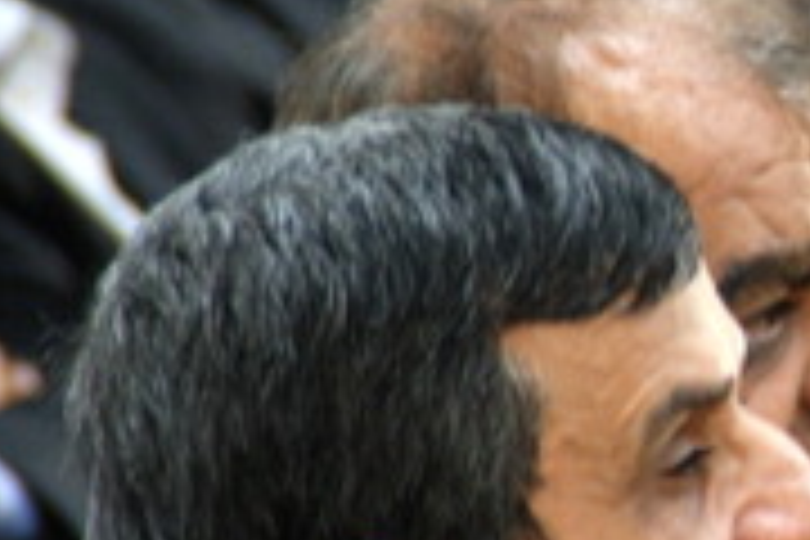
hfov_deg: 1.7
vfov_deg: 1.1
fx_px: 27560
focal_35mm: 1225
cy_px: 162
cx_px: 1098
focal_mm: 210
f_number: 6.3
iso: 400
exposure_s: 1/10
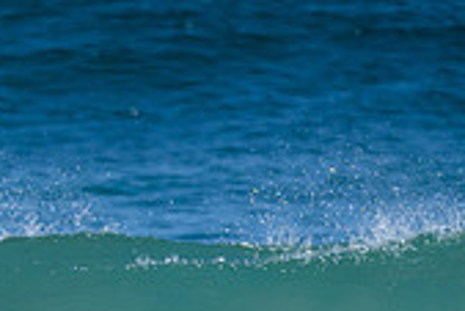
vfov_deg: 0.4
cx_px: -211
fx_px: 48659
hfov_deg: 0.5
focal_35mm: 3764
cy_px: 413
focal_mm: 800
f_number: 6.3
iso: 320
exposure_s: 1/2000
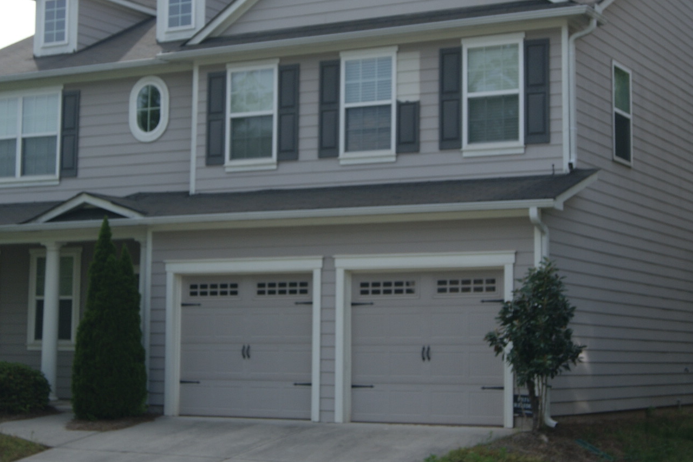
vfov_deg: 11.1
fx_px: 2382
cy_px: 170
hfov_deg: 16.6
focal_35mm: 124
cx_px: 345
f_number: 9
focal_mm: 55
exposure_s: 1/250
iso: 100
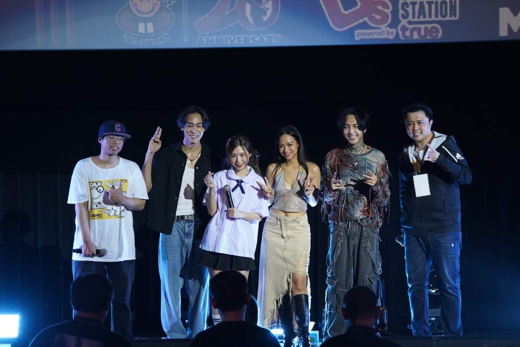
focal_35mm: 173
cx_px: 260
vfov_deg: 7.9
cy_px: 174
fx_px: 2499
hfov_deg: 11.9
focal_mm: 173
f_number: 5.6
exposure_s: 1/400
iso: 5000
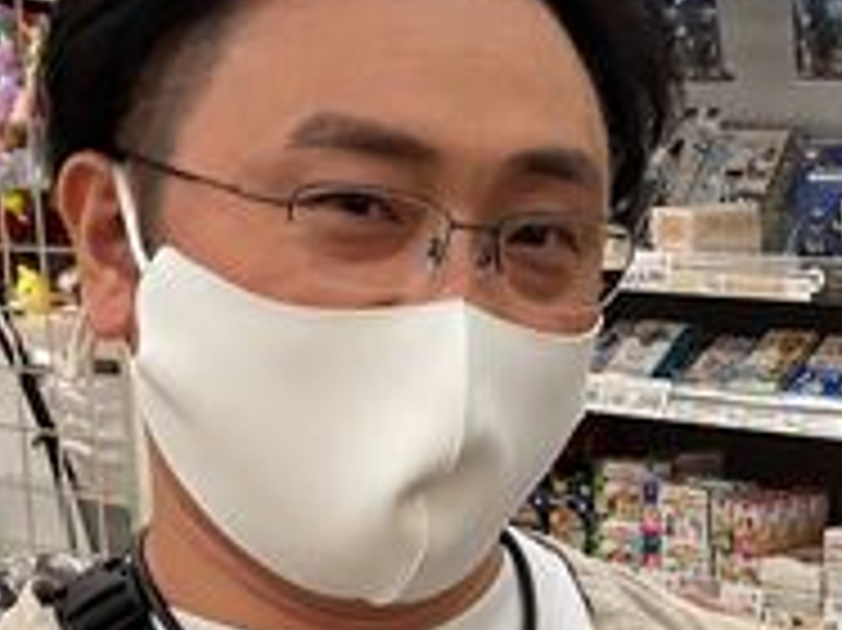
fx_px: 2261
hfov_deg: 20.7
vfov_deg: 15.7
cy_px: 585
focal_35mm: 93
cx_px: 734
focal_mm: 3
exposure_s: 1/60
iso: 80
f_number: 1.8
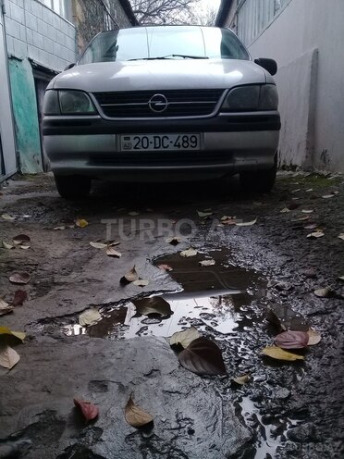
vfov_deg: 58.4
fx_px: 411
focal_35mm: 31
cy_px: 230
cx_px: 172
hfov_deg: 45.4
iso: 64
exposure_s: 1/498
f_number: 2.2
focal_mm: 3.3
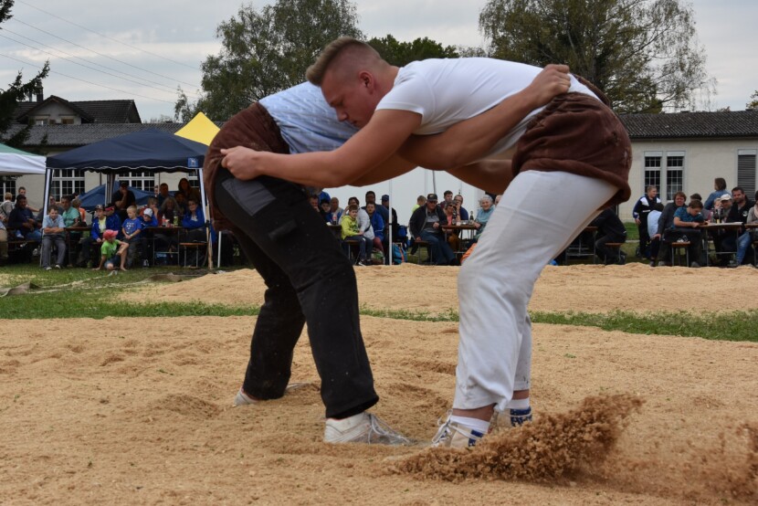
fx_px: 1074
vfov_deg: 26.5
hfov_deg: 38.9
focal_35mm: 51
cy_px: 253
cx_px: 379
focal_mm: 34
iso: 450
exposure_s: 1/500
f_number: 8
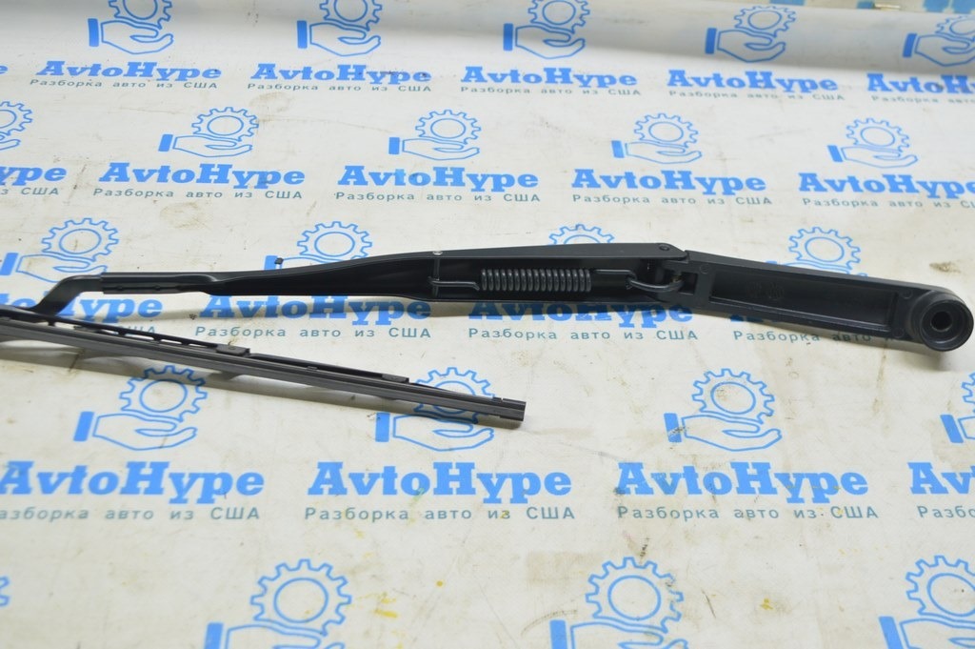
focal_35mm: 44
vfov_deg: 30.8
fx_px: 1177
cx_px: 488
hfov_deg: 45.0
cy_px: 324
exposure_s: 1/20
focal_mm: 29
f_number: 5.6
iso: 400
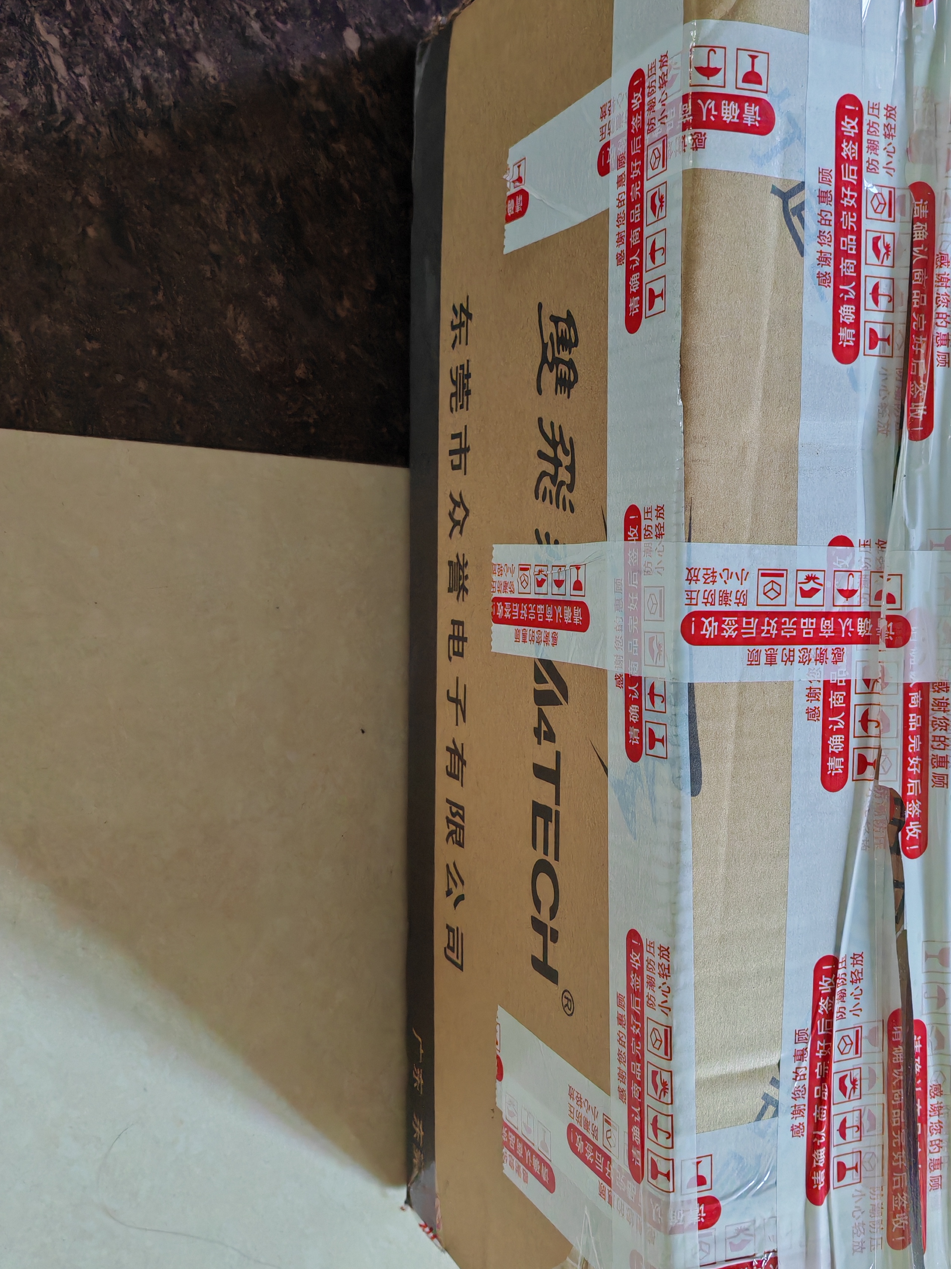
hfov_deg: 42.7
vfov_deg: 55.3
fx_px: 1209
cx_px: 575
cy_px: 597
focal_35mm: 33
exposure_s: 1/100
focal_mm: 5.52
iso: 320
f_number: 1.95
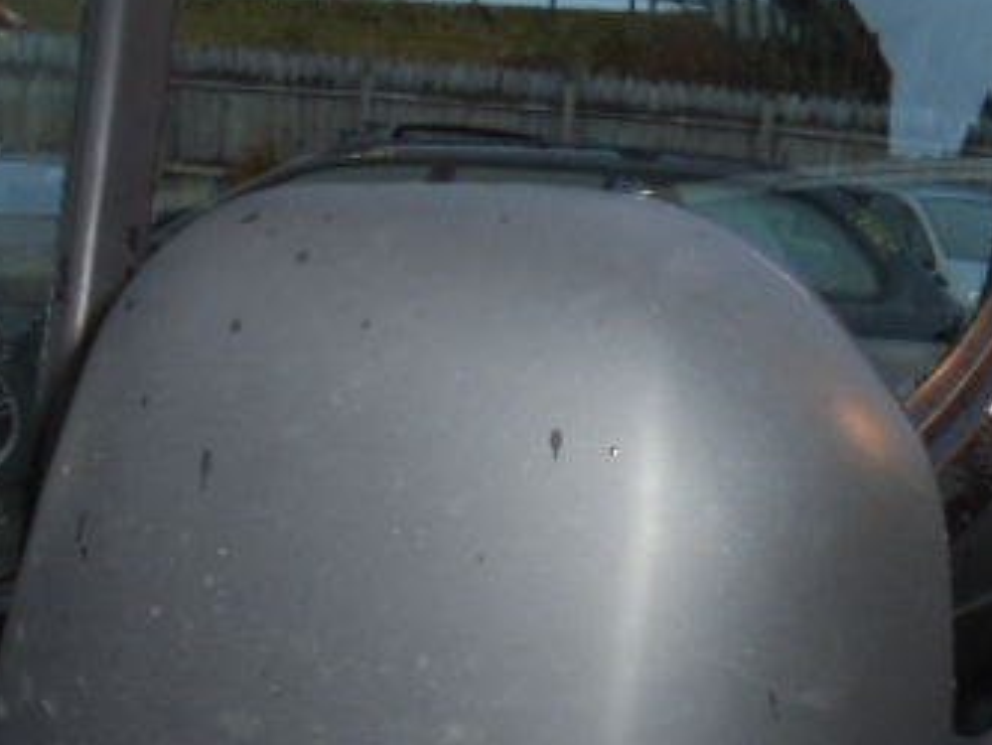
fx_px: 1433
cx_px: 503
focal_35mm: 50
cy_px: 700
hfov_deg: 38.2
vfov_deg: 27.8
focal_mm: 4.6
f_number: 3.5
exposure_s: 1/30
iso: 200
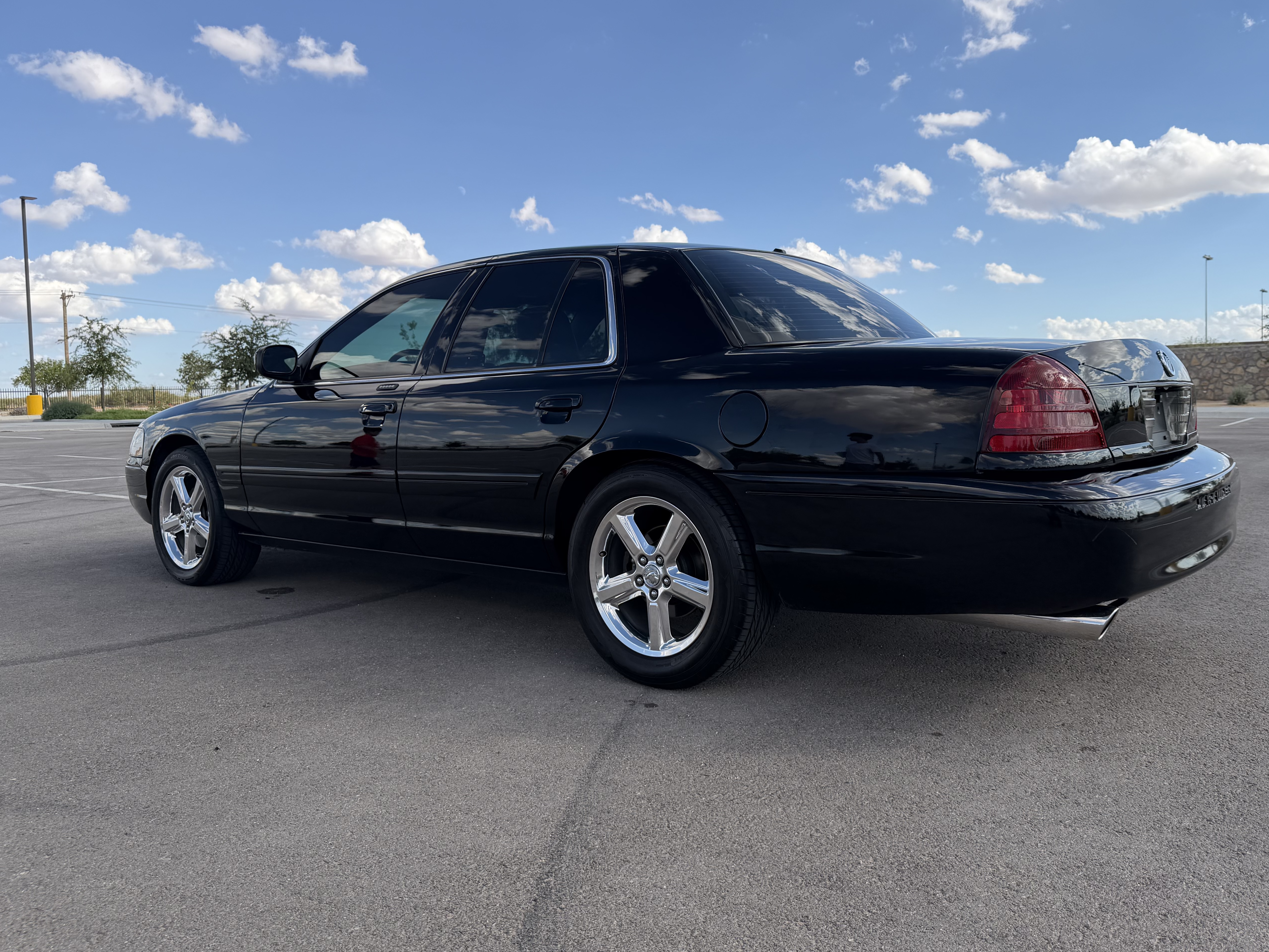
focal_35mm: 27
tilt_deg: -3.3
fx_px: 990
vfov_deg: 51.3
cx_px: 680
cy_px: 448
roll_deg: +2.4
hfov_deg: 65.2
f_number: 1.78
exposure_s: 1/3425
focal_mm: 6.76
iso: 80
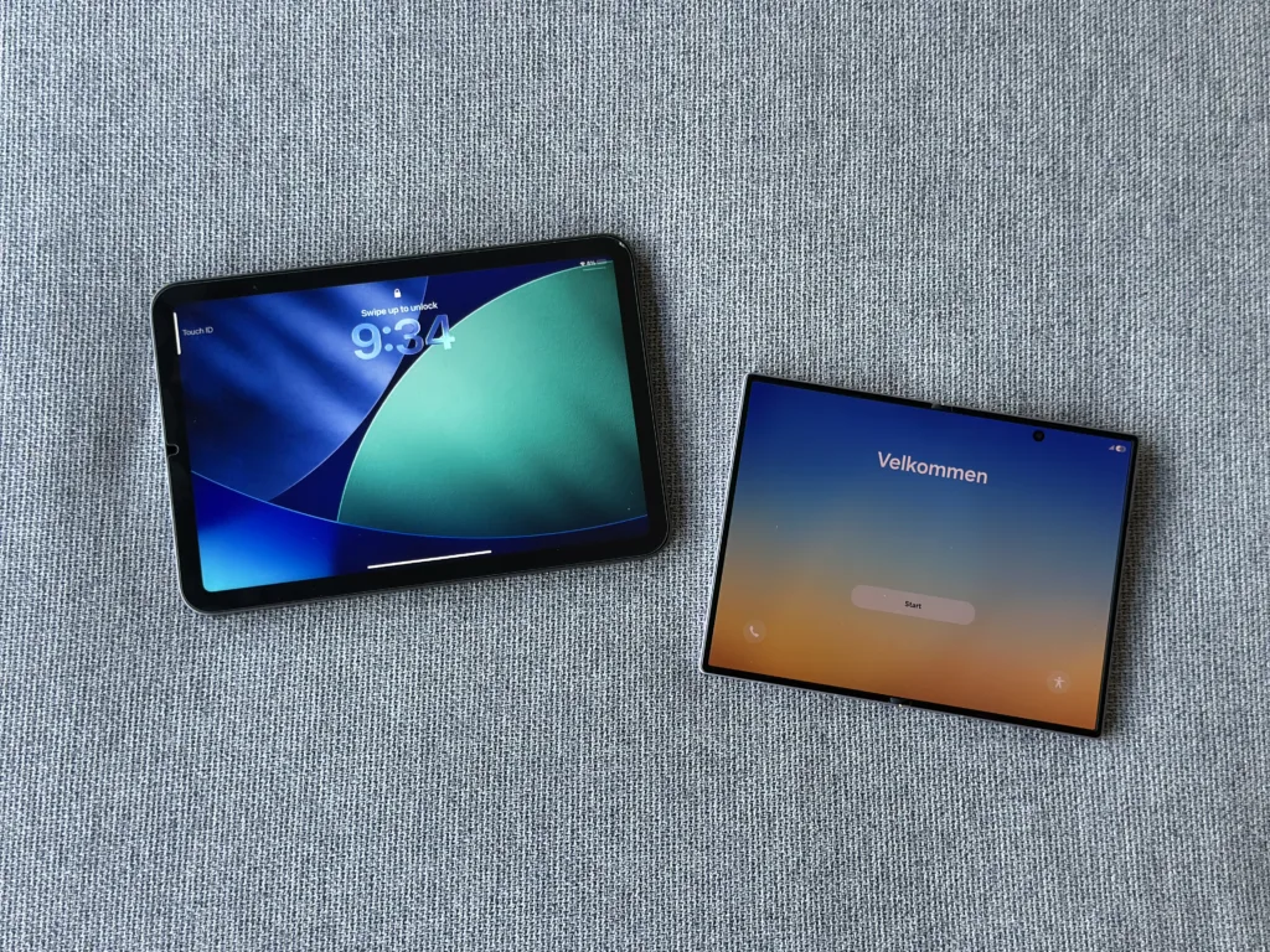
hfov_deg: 39.7
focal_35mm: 48
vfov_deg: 30.3
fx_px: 1761
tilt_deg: -82.2
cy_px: 476
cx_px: 635
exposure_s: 1/121
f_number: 1.78
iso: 80
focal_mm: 6.86
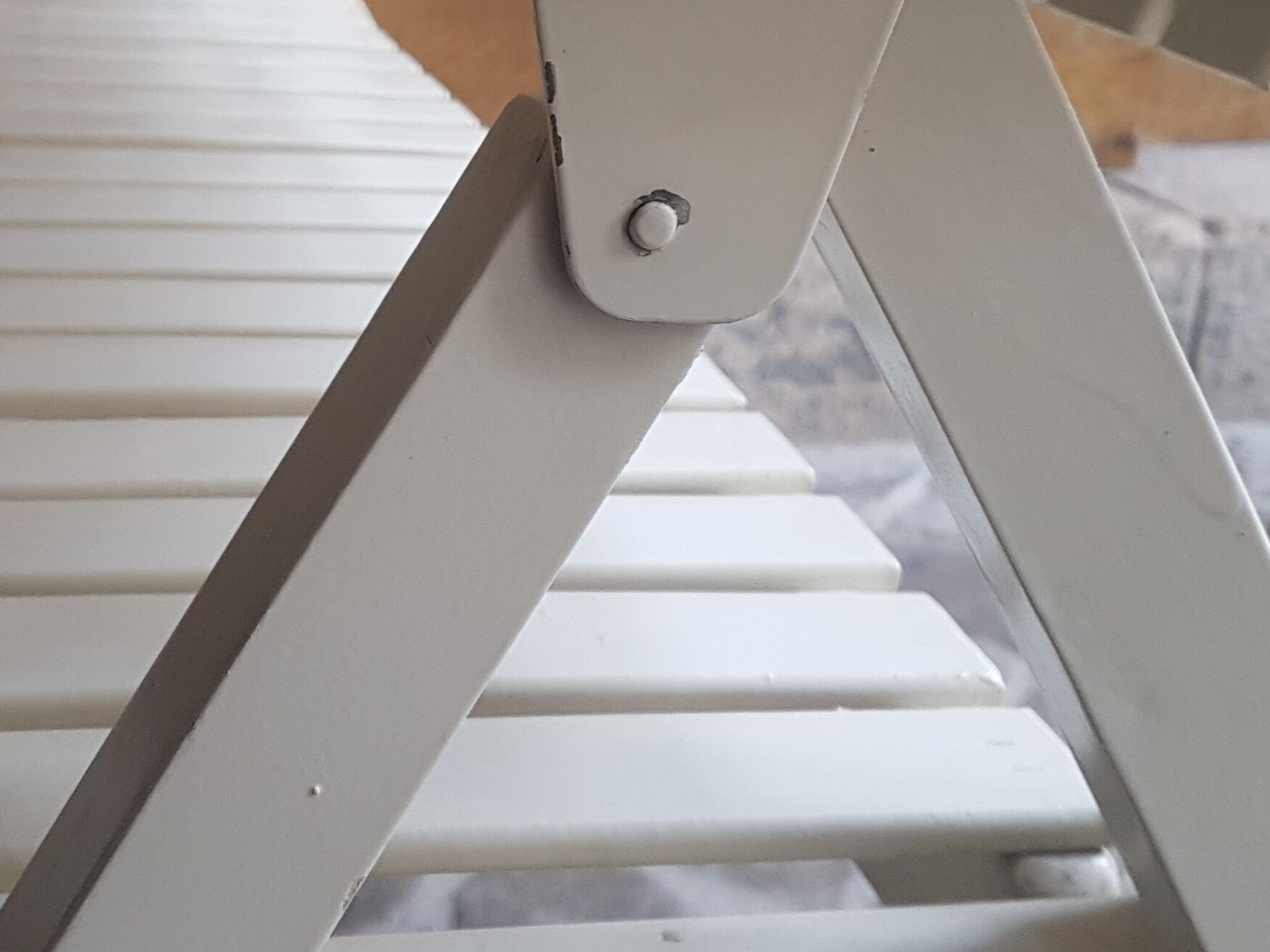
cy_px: 12
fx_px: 2201
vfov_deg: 23.4
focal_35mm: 60
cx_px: 447
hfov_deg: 32.0
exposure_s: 1/50
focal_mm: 4.2
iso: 125
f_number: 1.7
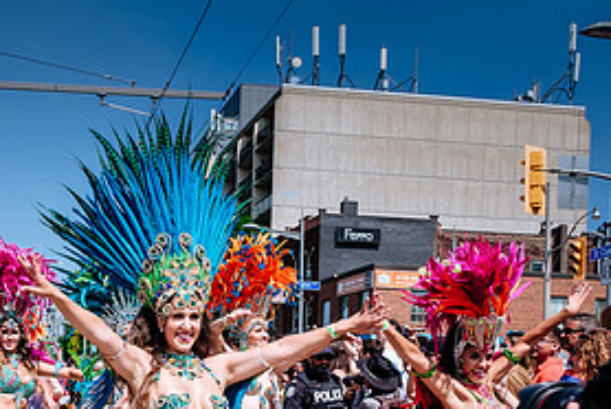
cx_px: 119
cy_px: 414
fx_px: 849
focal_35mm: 50
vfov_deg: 25.6
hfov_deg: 38.0
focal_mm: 16
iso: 200
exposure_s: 1/1600
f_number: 4
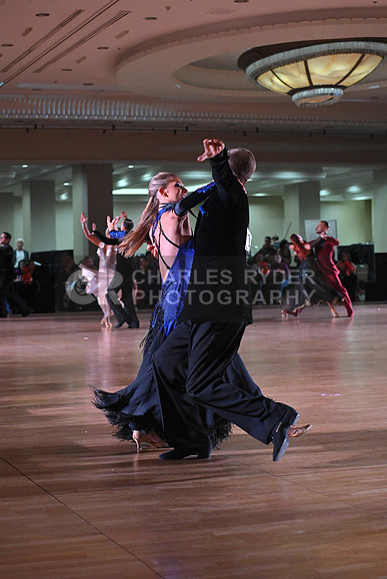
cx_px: 194
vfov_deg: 27.0
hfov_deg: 18.2
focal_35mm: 75
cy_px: 290
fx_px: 1209
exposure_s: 1/400
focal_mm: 75
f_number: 5.6
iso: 6400
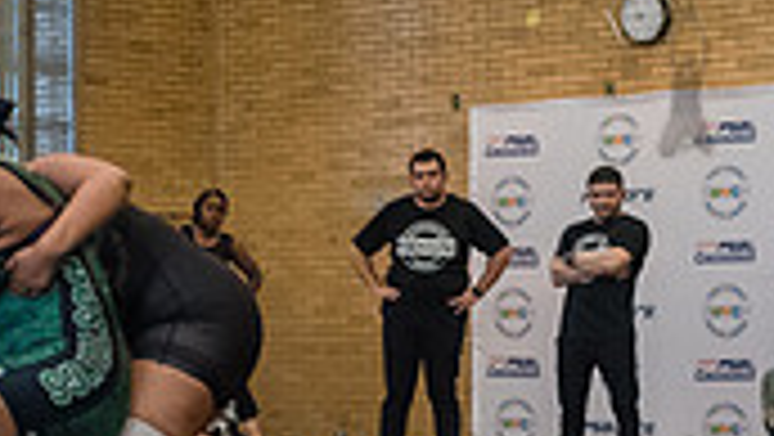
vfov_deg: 8.3
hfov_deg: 14.5
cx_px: 31
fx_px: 2998
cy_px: 434
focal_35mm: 146
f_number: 4
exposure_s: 1/320
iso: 5000
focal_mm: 35
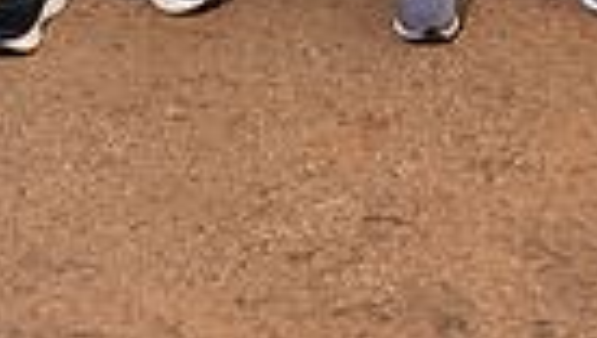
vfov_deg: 8.8
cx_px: 467
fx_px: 1949
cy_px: -507
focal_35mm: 123
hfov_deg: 17.3
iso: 125
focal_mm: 36
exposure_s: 1/250
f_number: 4
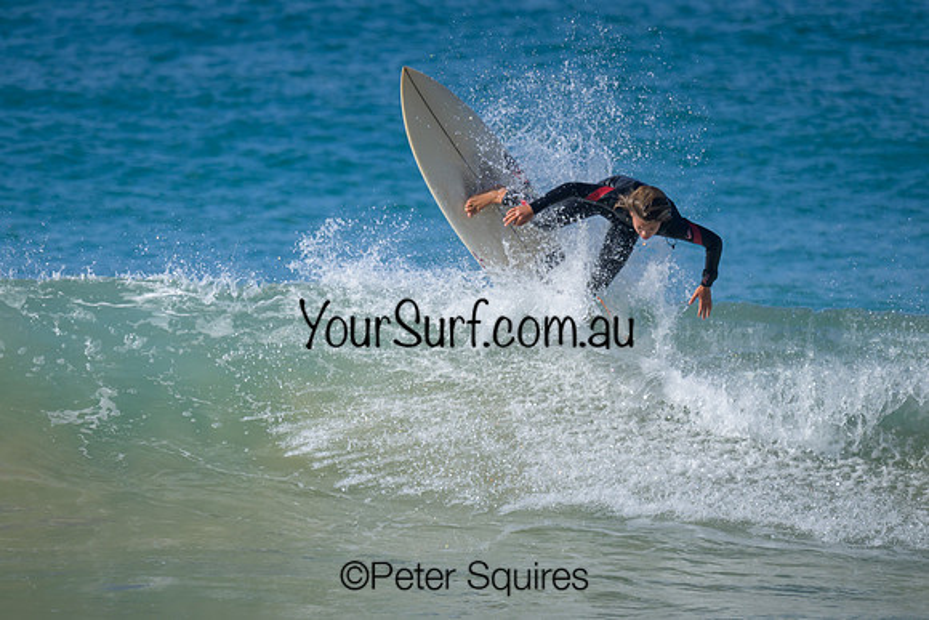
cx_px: 468
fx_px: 28357
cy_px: 352
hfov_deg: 1.9
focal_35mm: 1099
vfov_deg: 1.3
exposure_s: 1/2000
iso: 400
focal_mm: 800
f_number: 6.3
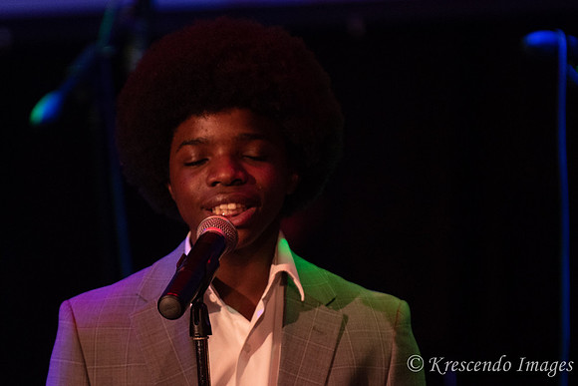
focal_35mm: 390
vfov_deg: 3.5
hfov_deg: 5.3
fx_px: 6255
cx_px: 212
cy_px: 193
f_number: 2.8
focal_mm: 200
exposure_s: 1/200
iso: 1600
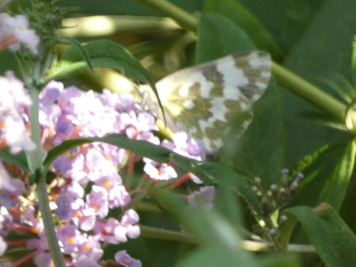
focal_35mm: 1200
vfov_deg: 1.2
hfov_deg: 1.7
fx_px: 12343
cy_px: 134
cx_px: 178
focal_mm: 215
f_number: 5.9
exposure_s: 1/125
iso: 400
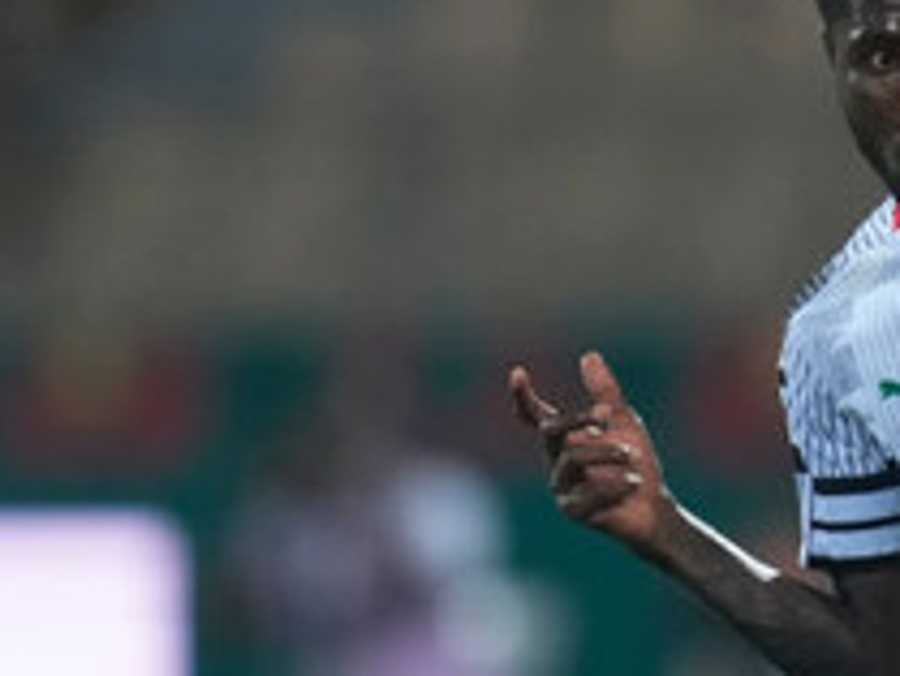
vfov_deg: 1.0
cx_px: 844
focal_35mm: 1468
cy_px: 801
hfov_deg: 1.4
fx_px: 38189
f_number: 2.8
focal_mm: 400
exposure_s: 1/1000
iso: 1250
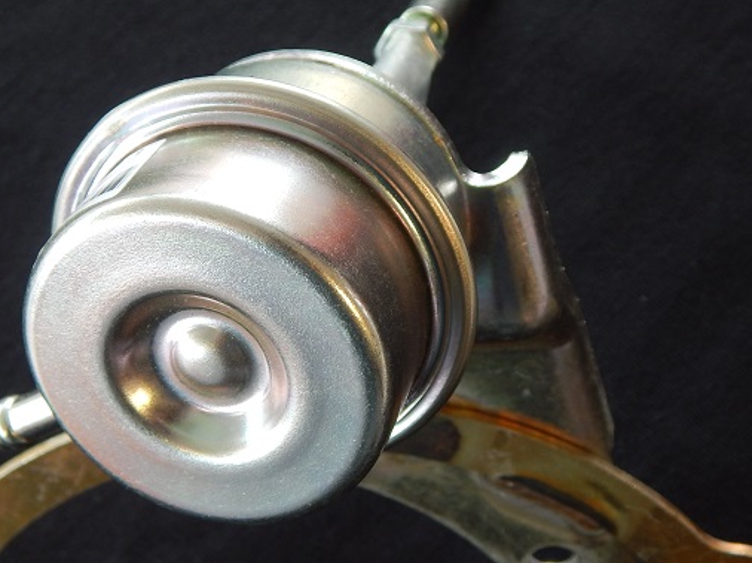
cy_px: 293
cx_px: 346
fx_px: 1477
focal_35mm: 68
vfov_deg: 21.6
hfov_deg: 28.6
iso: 125
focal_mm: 7.7
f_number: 3.6
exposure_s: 1/20
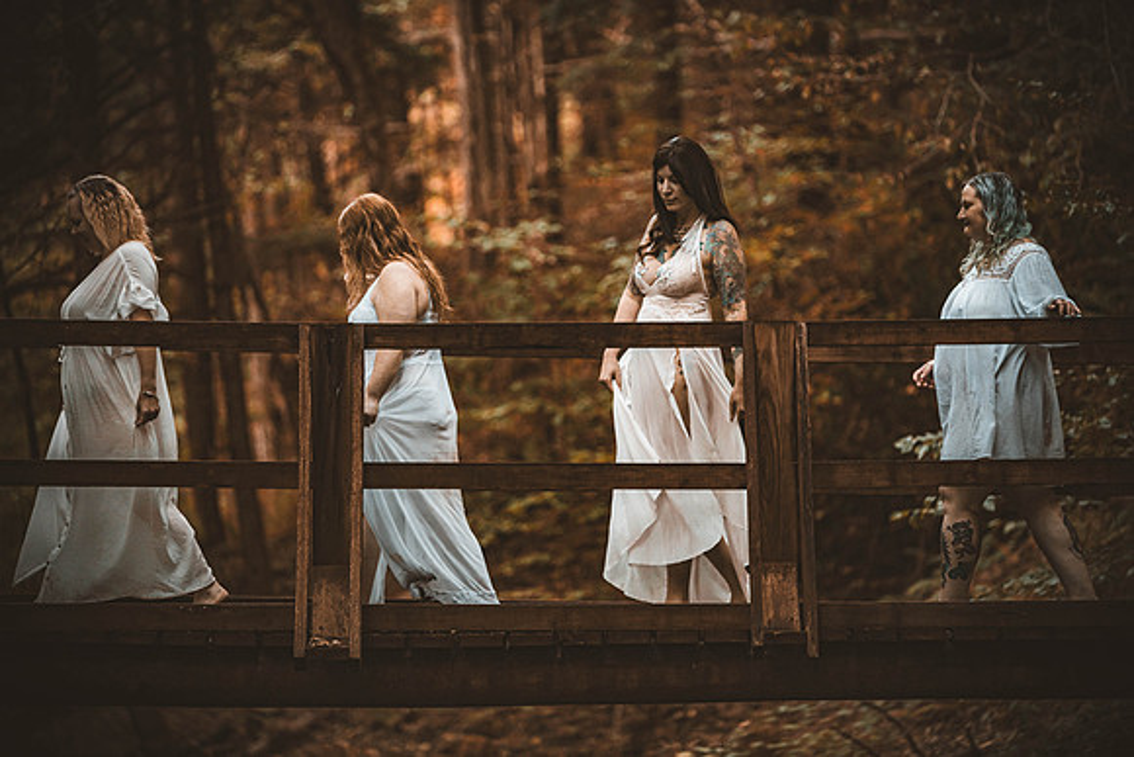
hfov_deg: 12.4
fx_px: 5198
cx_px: 567
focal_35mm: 165
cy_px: 378
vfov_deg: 8.3
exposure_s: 1/250
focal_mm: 165
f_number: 2.8
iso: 1250
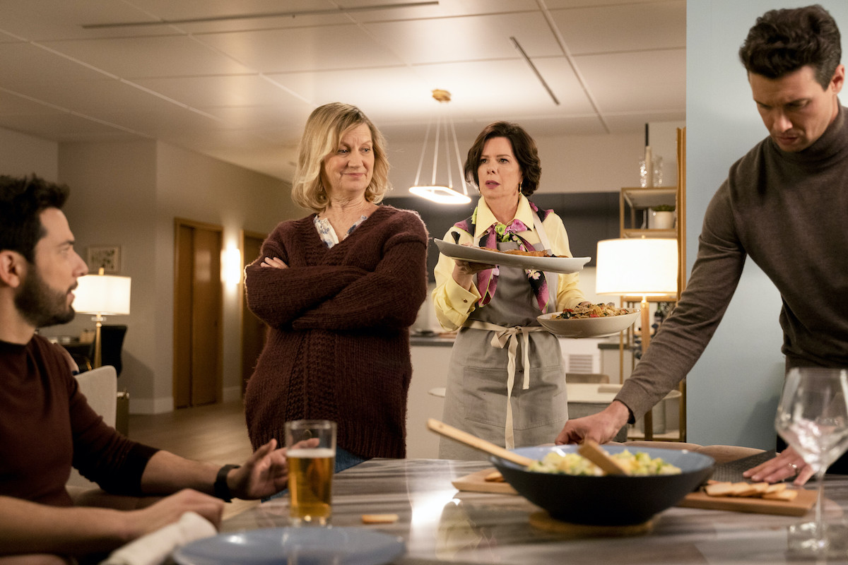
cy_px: 282
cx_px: 424
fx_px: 1060
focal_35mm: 45
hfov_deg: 43.6
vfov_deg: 29.9
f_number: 2.8
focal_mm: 45
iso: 3200
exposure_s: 1/160
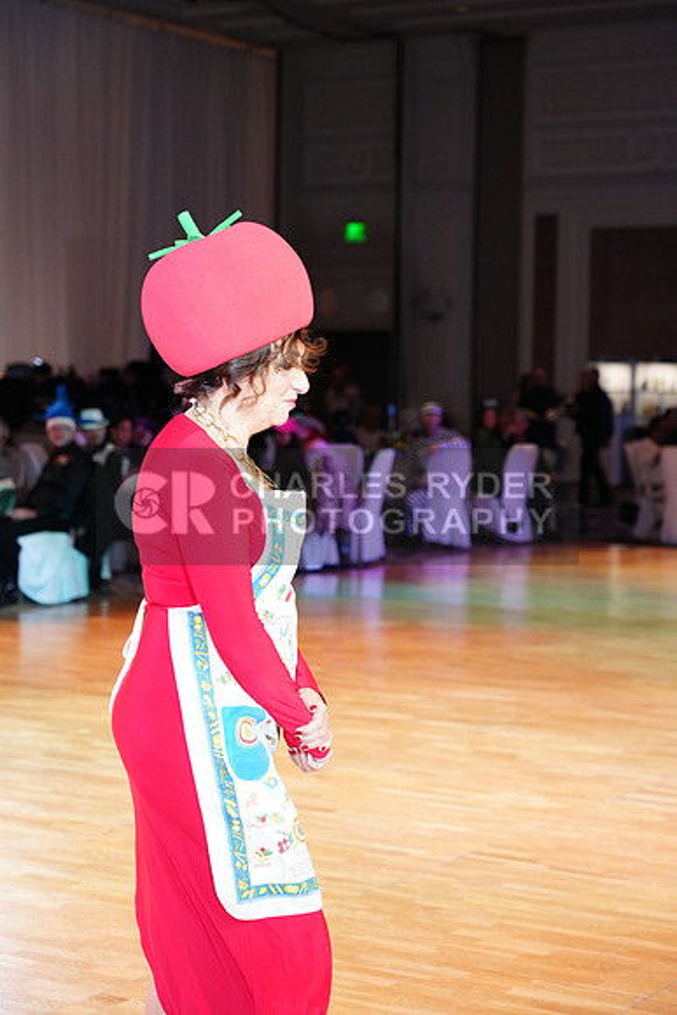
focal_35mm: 70
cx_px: 338
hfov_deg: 19.5
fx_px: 1973
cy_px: 508
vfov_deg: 28.8
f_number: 4
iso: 2500
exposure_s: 1/250
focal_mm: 70
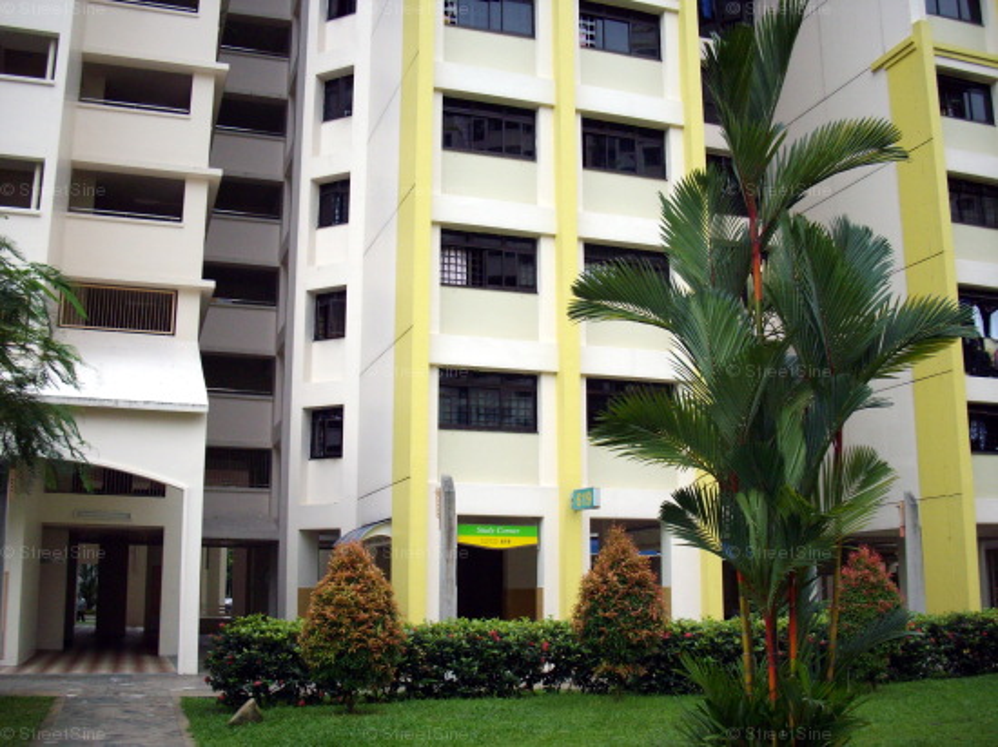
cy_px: 374
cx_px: 499
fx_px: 1066
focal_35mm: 37
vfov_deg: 38.6
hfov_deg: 50.2
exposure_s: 1/125
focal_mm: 6.2
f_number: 2.8
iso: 160
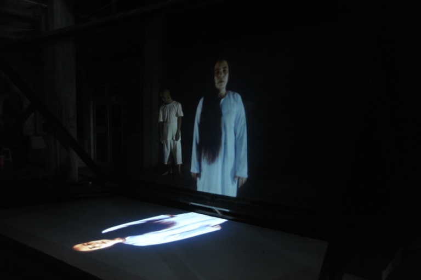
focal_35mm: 32
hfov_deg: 58.7
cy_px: 140
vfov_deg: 41.1
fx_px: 374
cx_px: 210
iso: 3200
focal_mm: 32
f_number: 3.8
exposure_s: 1/25
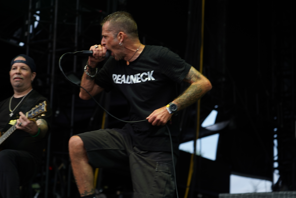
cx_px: 148
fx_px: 863
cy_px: 99
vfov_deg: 13.0
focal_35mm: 105
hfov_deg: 19.5
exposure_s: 1/100
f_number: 4
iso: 200
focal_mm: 105
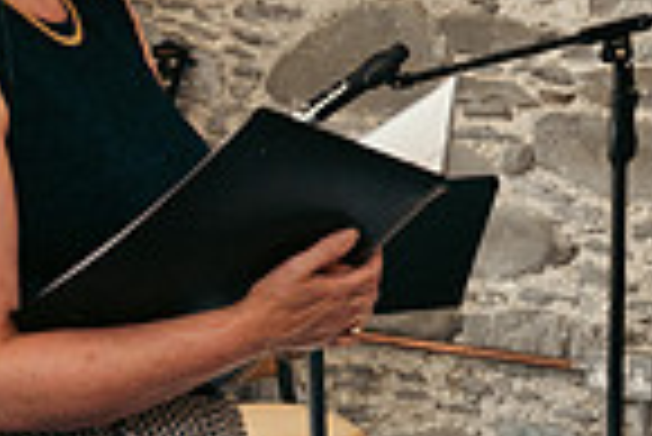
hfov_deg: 12.2
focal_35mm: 160
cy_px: 416
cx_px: 962
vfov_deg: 8.6
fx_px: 2901
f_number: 3.5
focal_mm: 40
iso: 1000
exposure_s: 1/160
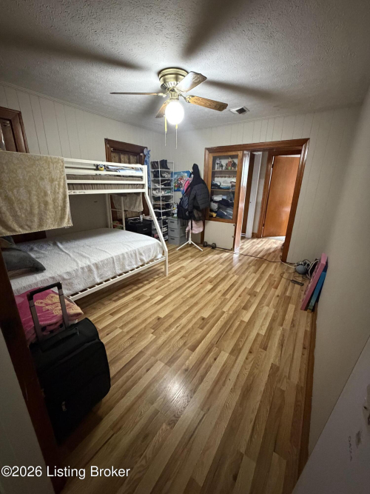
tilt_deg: -17.1
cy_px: 247
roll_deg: -0.8
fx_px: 200
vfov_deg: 102.1
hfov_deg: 85.7
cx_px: 185
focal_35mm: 14
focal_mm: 2.22
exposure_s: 1/40
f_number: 2.2
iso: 1000
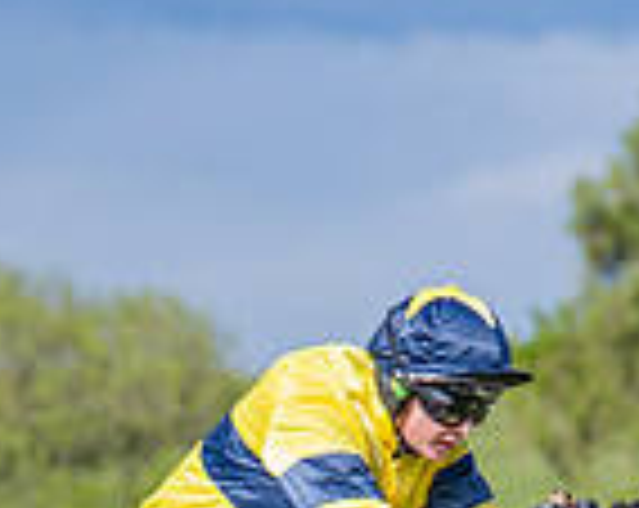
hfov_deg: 2.7
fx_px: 13456
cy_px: 853
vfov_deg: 2.2
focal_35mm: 713
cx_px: 295
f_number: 2.8
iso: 80
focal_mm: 98
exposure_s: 1/1600
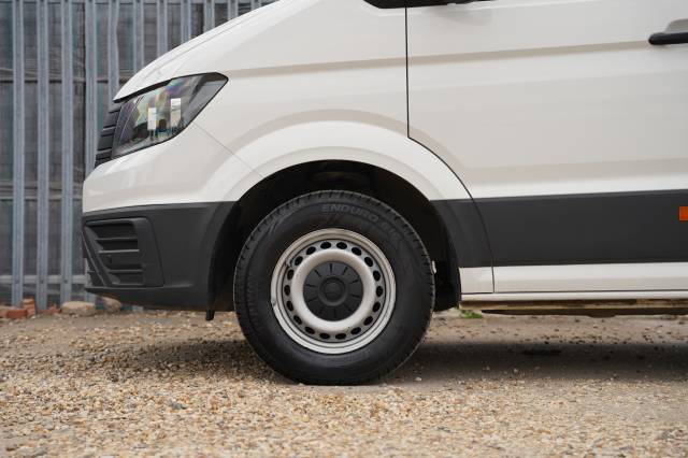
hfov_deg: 30.8
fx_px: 1249
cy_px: 229
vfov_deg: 20.8
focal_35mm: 65
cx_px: 344
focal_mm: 65.4
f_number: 4.5
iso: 100
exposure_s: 1/200
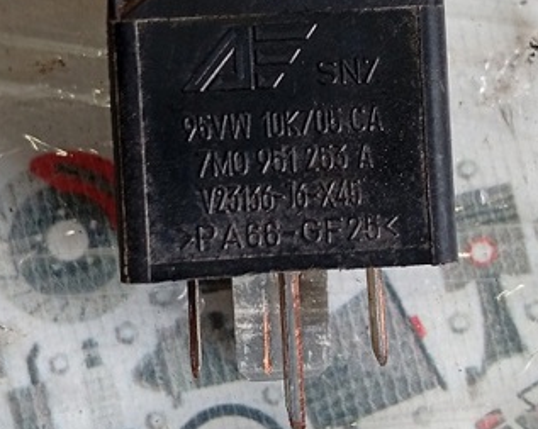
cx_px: 288
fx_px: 1225
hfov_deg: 24.8
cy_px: 141
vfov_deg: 19.8
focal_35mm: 77
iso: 110
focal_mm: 3.96
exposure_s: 1/50
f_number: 1.8
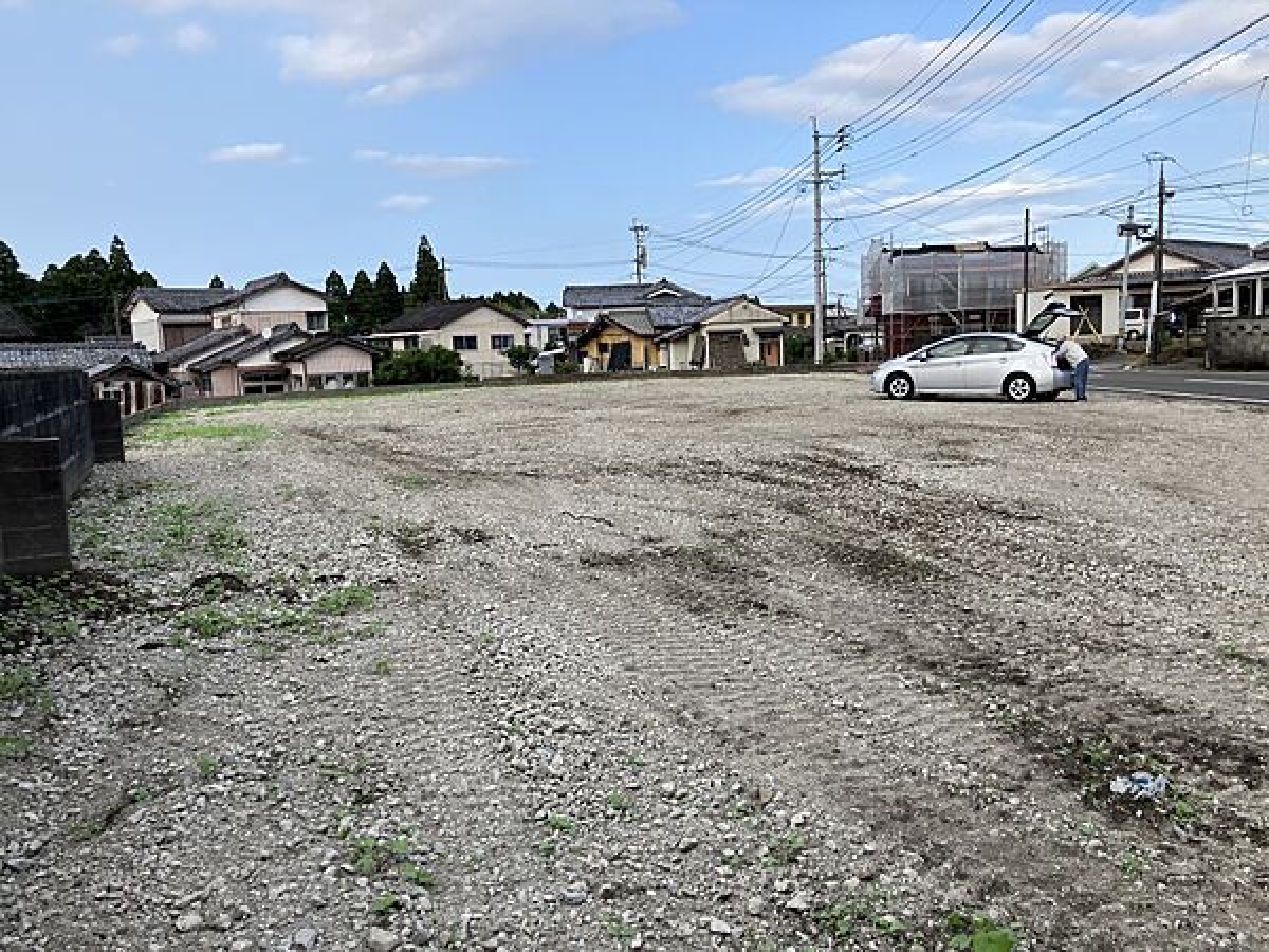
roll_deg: +1.5
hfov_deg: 63.4
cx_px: 634
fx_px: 1026
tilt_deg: -7.8
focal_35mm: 28
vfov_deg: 49.7
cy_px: 476
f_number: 1.8
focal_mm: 3.99
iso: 32
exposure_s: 1/1091
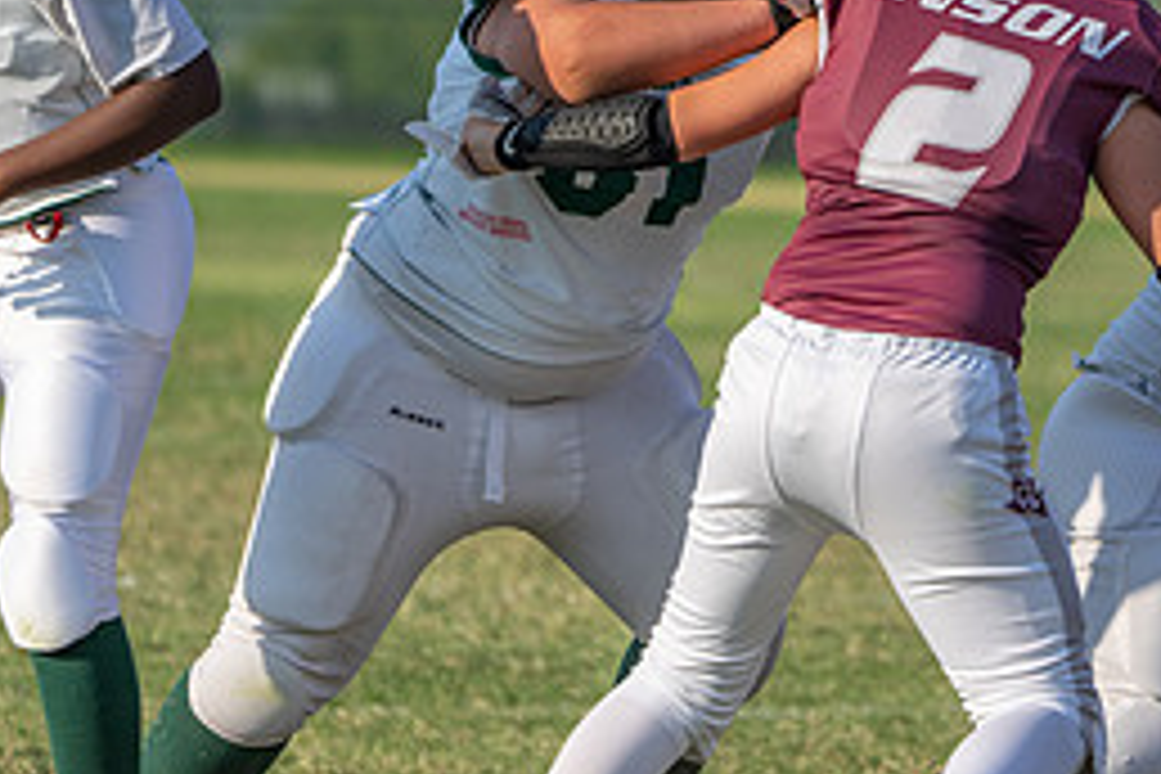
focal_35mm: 542
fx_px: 17478
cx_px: 1030
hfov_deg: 3.8
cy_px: 295
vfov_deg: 2.5
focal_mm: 241
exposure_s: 1/1250
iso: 250
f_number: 5.6
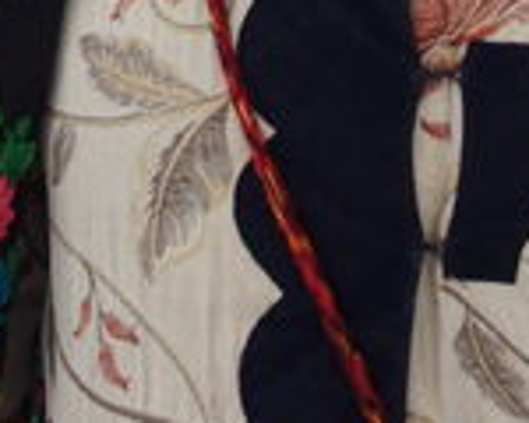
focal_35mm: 592
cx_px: 183
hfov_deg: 3.3
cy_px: -277
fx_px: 9269
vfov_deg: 2.6
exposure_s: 1/2000
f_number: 5.6
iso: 400
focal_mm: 70
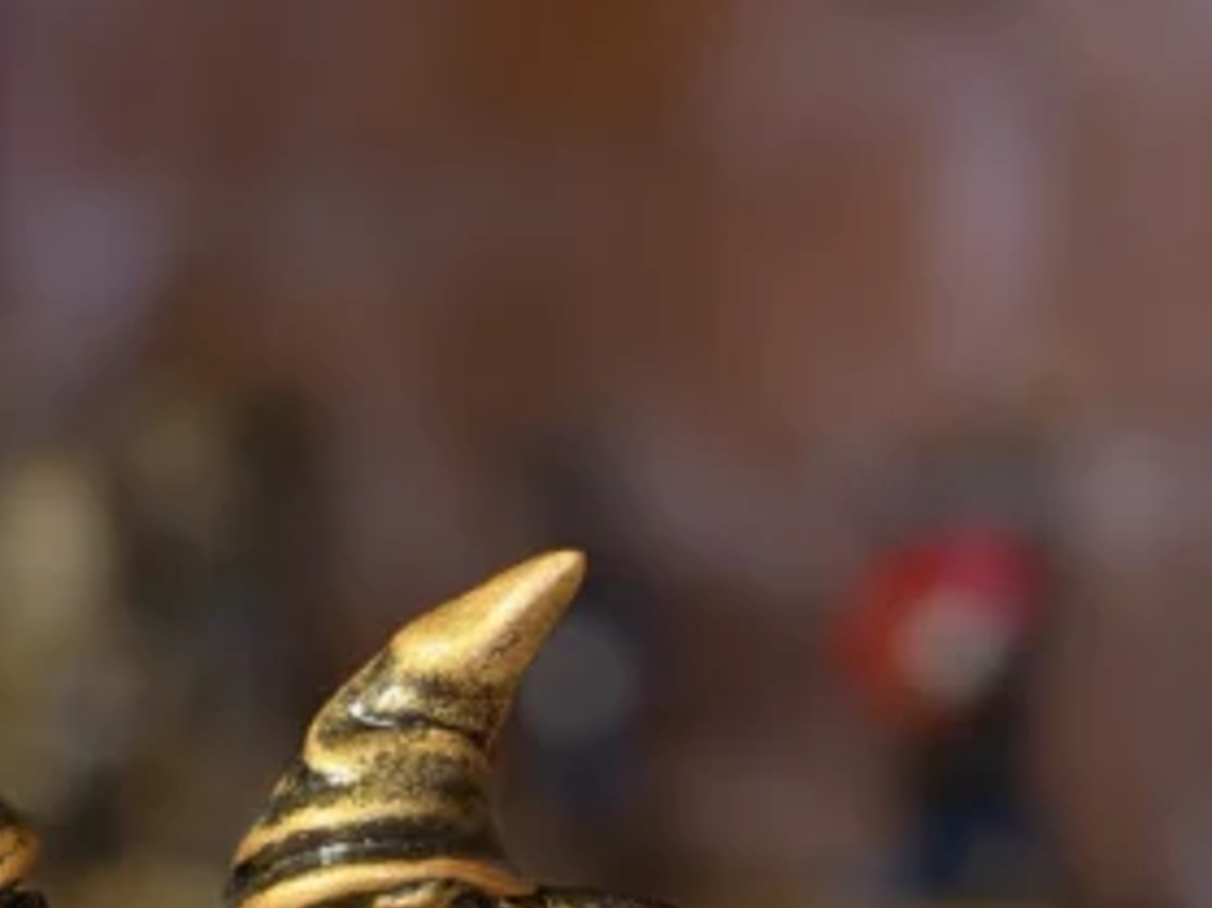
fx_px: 3850
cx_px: 226
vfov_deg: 13.2
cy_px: 1034
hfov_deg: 17.7
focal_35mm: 110
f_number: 1.78
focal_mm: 6.76
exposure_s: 1/25
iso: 640
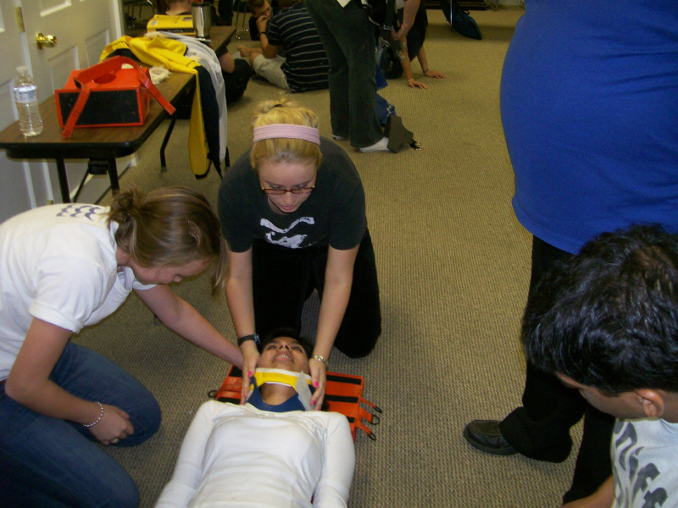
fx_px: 705
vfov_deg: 39.7
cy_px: 254
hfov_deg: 51.4
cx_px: 339
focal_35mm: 36
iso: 140
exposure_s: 1/64
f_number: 2.7
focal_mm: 6
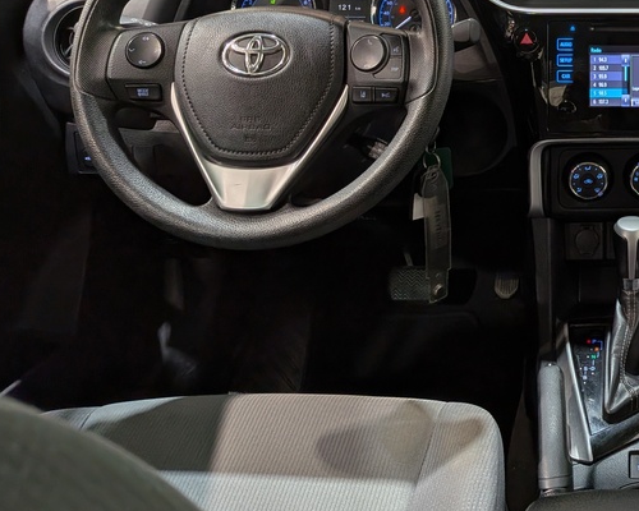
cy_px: 50
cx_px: 643
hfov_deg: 35.1
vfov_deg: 30.1
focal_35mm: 48
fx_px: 908
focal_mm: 4.53
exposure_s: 1/137
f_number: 1.7
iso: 28
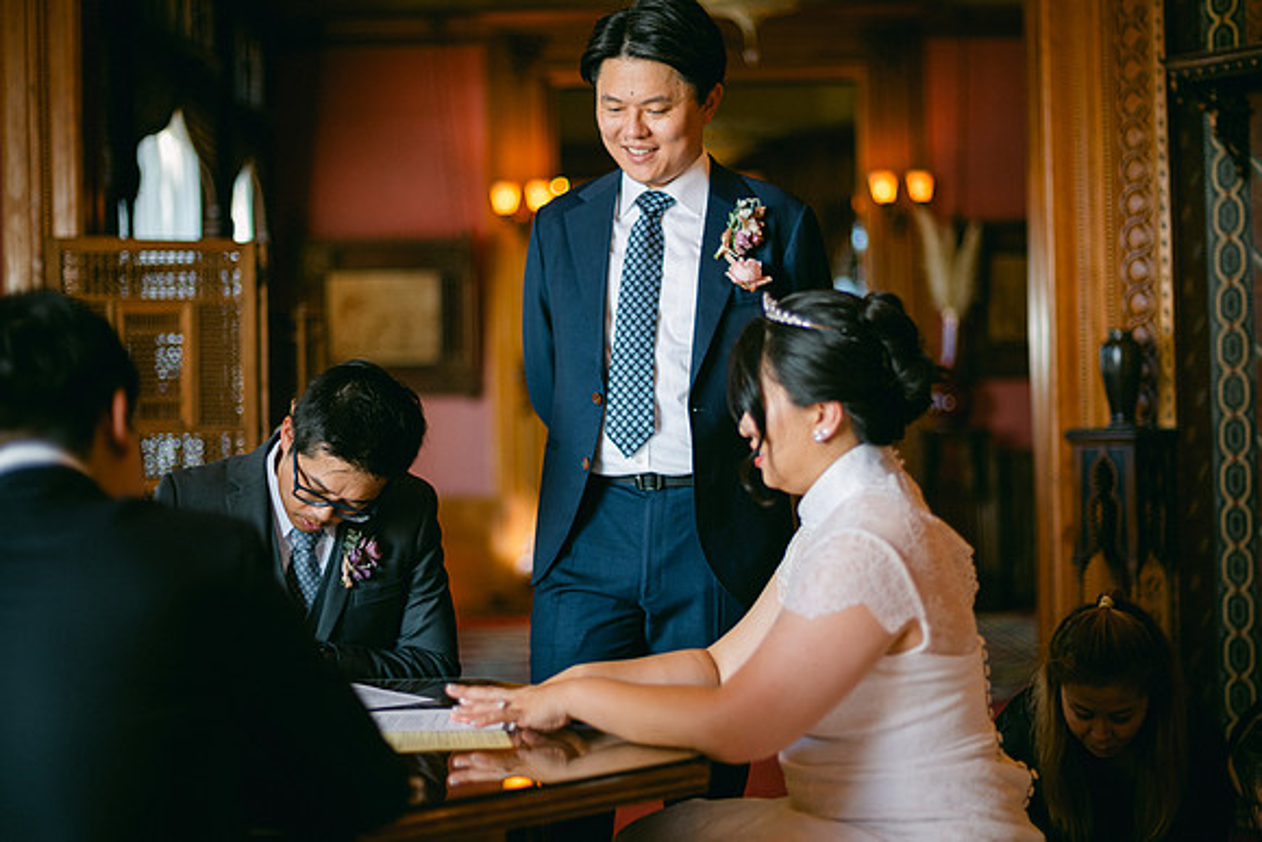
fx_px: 2119
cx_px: 646
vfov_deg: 22.5
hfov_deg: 33.2
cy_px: 421
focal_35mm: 60
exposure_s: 1/125
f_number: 1.8
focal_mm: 58
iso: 250
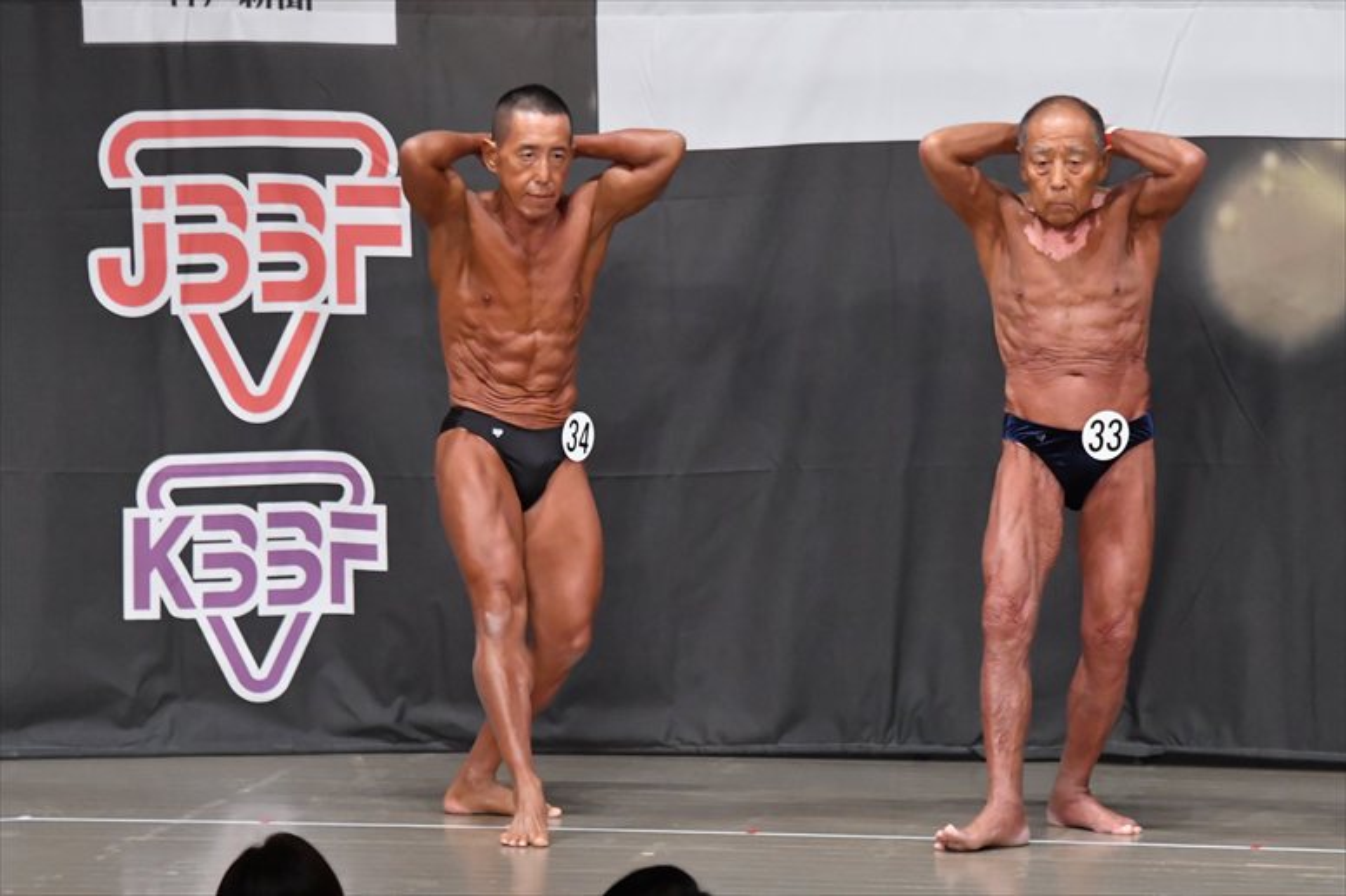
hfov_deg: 8.1
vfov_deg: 5.4
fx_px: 9530
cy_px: 448
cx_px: 673
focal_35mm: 255
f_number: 5.6
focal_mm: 170
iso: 6400
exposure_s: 1/400
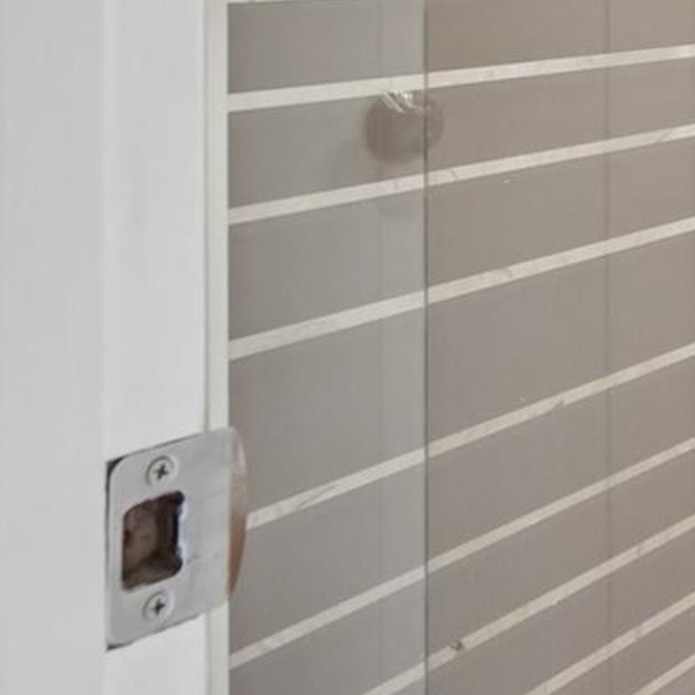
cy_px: -48
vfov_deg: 29.1
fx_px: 1218
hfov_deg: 26.3
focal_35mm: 54
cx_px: 938
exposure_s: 1/15
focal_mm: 11
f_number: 8
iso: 500
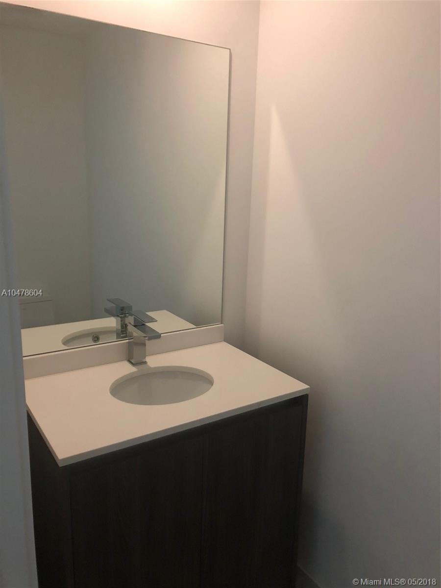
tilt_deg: -12.9
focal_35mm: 28
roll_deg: -3.0
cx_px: 220
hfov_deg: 49.7
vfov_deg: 63.4
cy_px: 294
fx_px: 476
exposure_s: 1/9
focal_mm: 3.99
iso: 100
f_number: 1.8
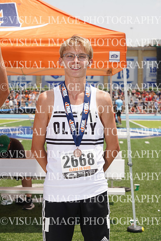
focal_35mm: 79
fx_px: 530
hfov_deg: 17.3
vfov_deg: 25.7
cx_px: 80
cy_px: 120
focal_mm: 79
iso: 100
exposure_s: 1/200
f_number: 9
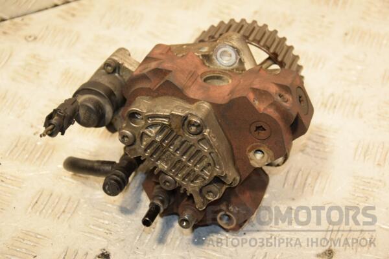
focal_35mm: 87
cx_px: 194
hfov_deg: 23.4
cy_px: 130
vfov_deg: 15.7
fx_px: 940
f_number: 5
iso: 800
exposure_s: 1/125
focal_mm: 58
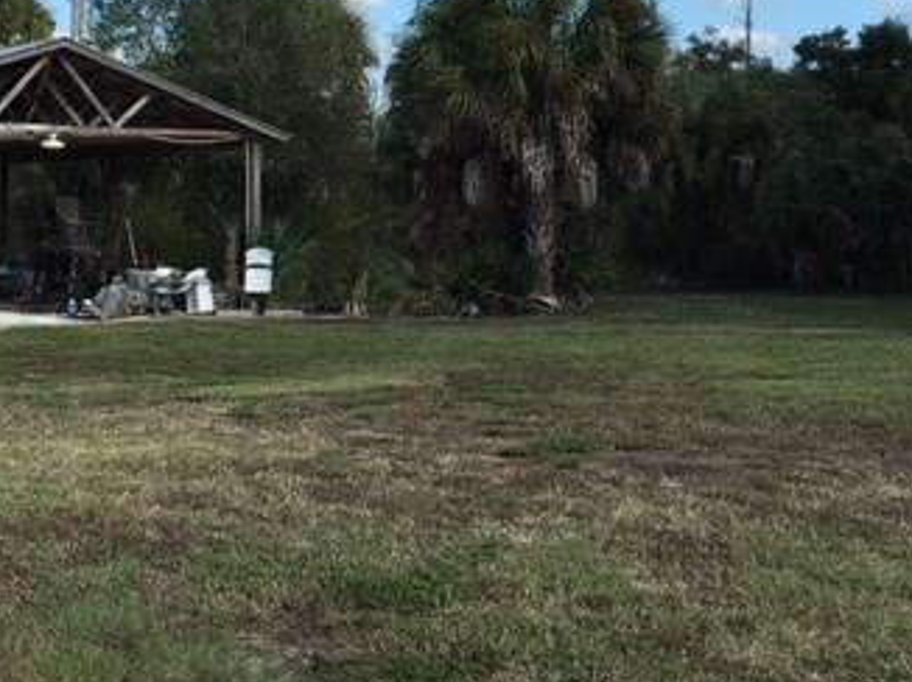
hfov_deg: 33.8
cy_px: 115
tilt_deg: +3.8
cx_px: 436
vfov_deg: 25.1
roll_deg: -0.1
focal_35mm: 57
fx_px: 1501
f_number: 2.2
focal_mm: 4.15
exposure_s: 1/916
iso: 25
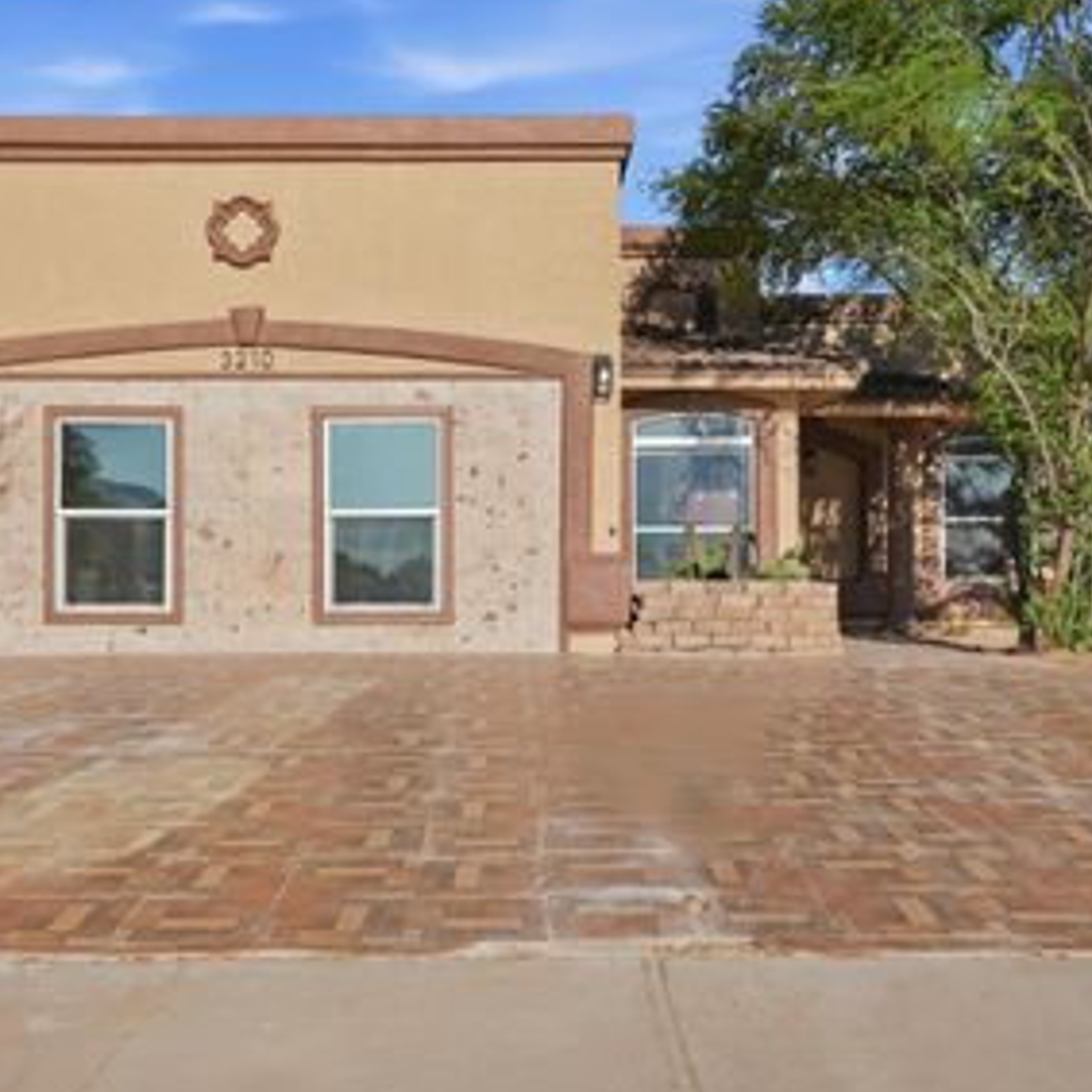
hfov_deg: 45.1
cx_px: 494
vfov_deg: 45.2
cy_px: 585
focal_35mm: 37
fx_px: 1312
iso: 250
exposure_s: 1/4000
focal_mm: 24.5
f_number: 9
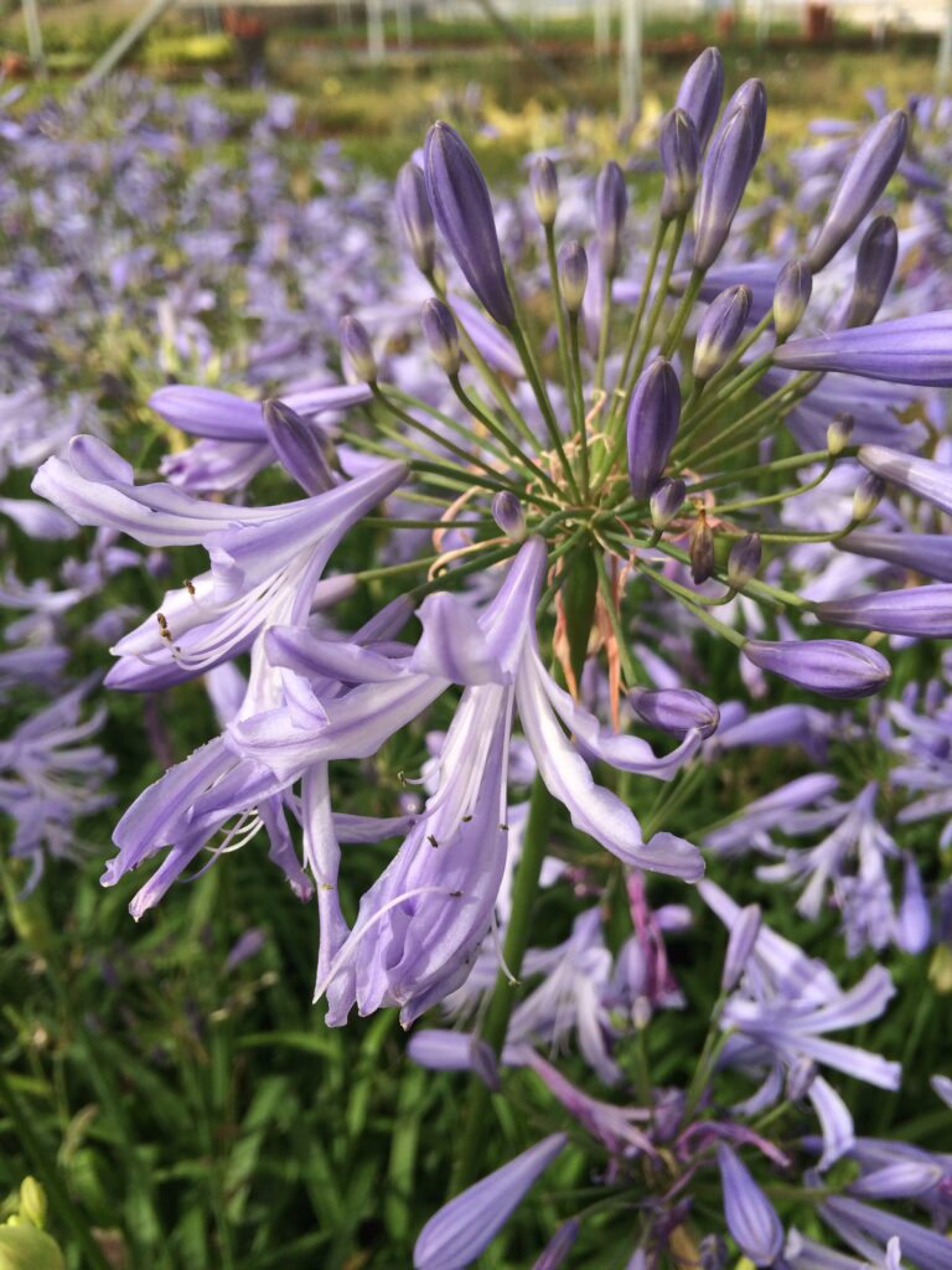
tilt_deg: -29.7
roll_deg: +3.5
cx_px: 476
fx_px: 1063
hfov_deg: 48.2
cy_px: 635
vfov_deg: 61.7
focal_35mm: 29
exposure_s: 1/933
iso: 32
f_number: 2.2
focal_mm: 4.15
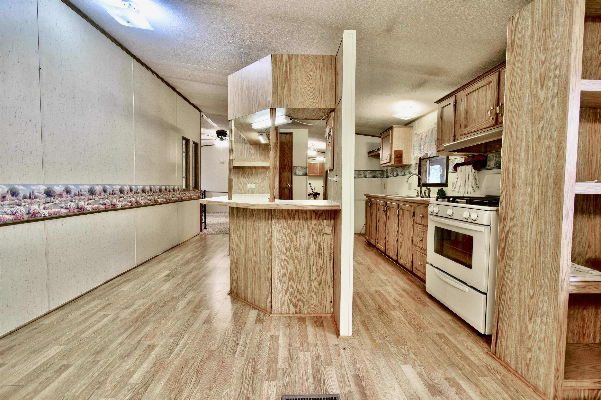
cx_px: 300
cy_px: 200
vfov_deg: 77.3
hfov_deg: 100.4
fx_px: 250
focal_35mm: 15
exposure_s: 1/13
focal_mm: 10
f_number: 5.6
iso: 200
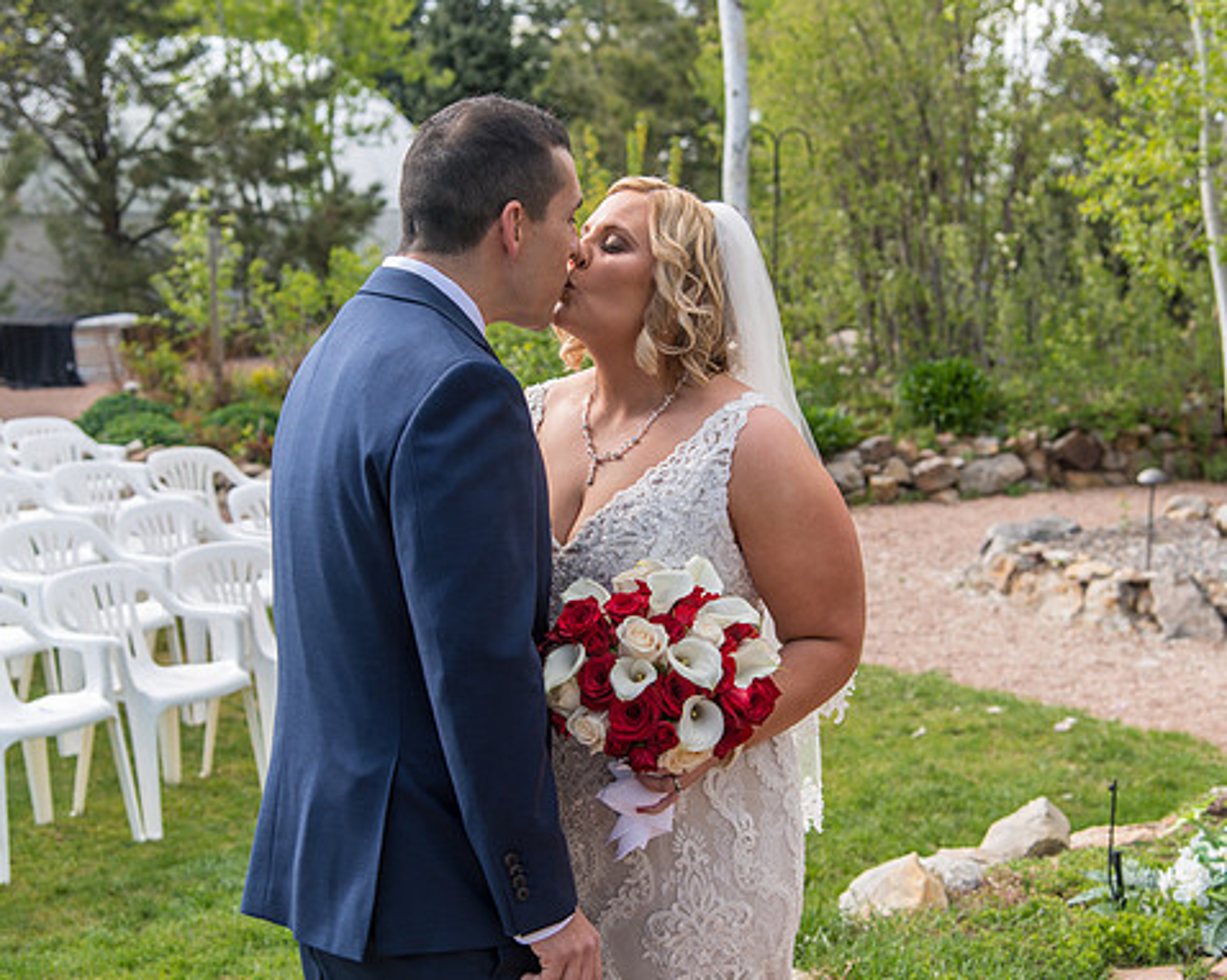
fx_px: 2069
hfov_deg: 33.0
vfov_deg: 26.7
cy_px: 494
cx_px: 575
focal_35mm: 57
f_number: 5
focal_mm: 50
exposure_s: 1/160
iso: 80
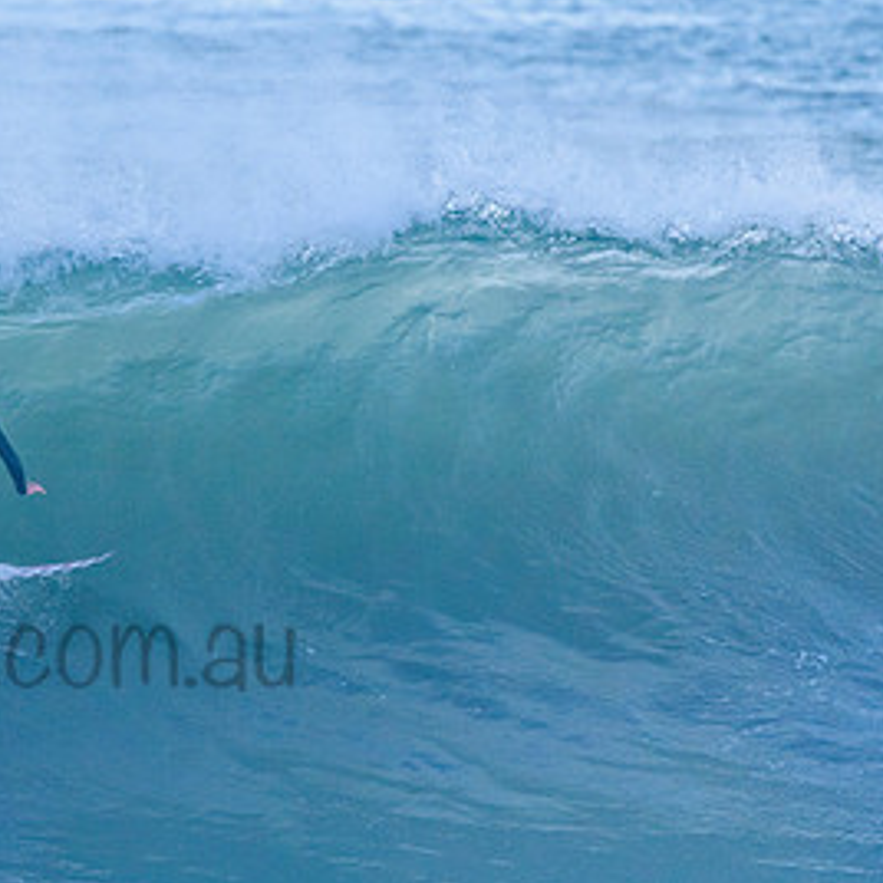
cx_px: 23
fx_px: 32294
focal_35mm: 1119
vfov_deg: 1.6
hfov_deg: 1.6
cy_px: 613
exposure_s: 1/2000
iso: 1100
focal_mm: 500
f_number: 5.6
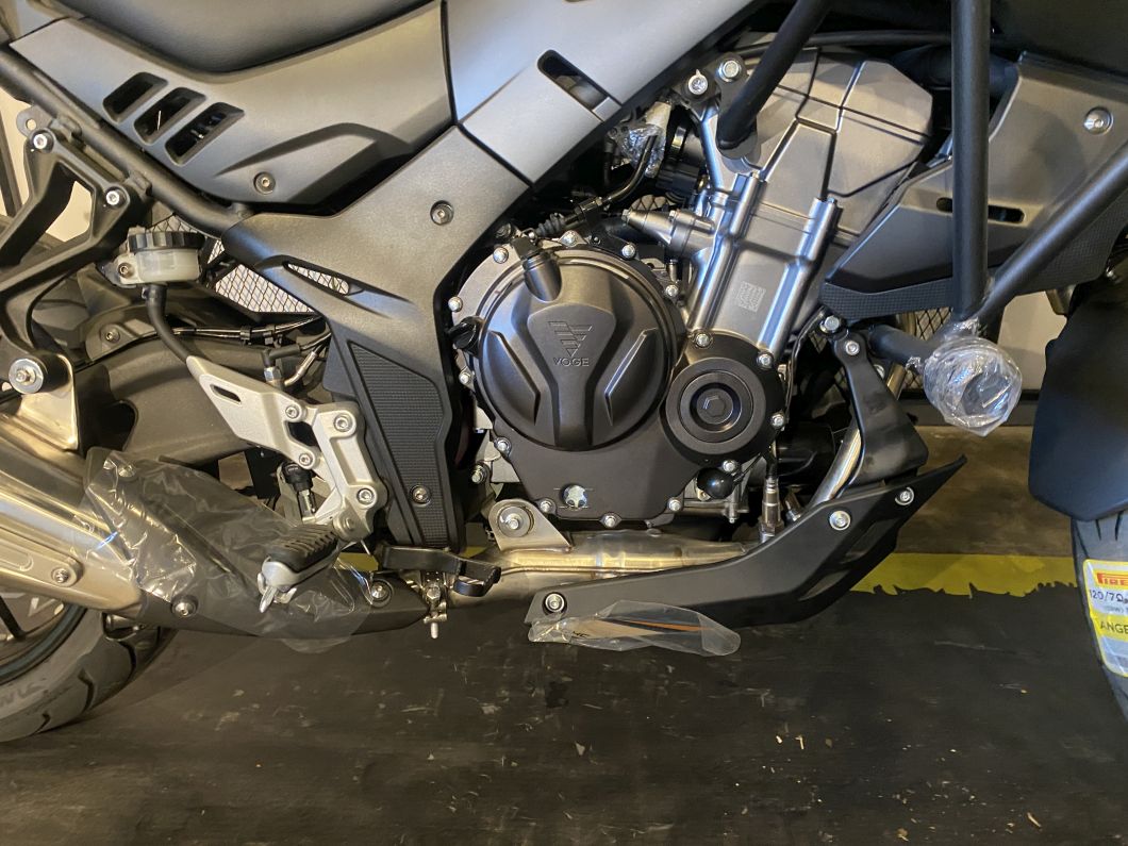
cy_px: 423
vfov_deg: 53.1
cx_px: 564
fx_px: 847
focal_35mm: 26
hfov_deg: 67.3
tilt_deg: -22.2
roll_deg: -0.7
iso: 500
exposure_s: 1/33
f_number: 1.8
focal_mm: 4.25
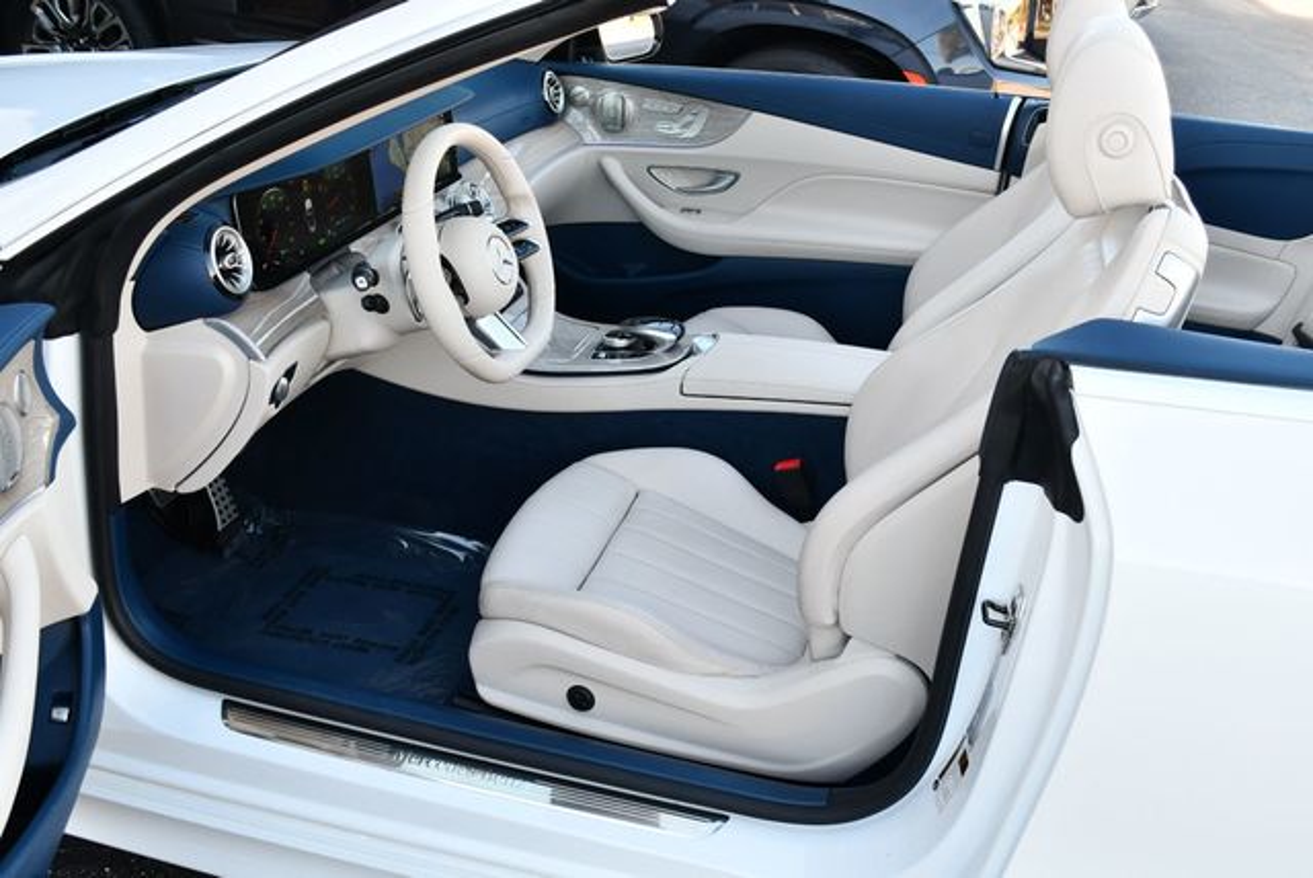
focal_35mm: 36
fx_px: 1314
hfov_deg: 53.1
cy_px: 439
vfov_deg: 36.9
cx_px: 656
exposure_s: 1/250
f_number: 4
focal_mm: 18
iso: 400
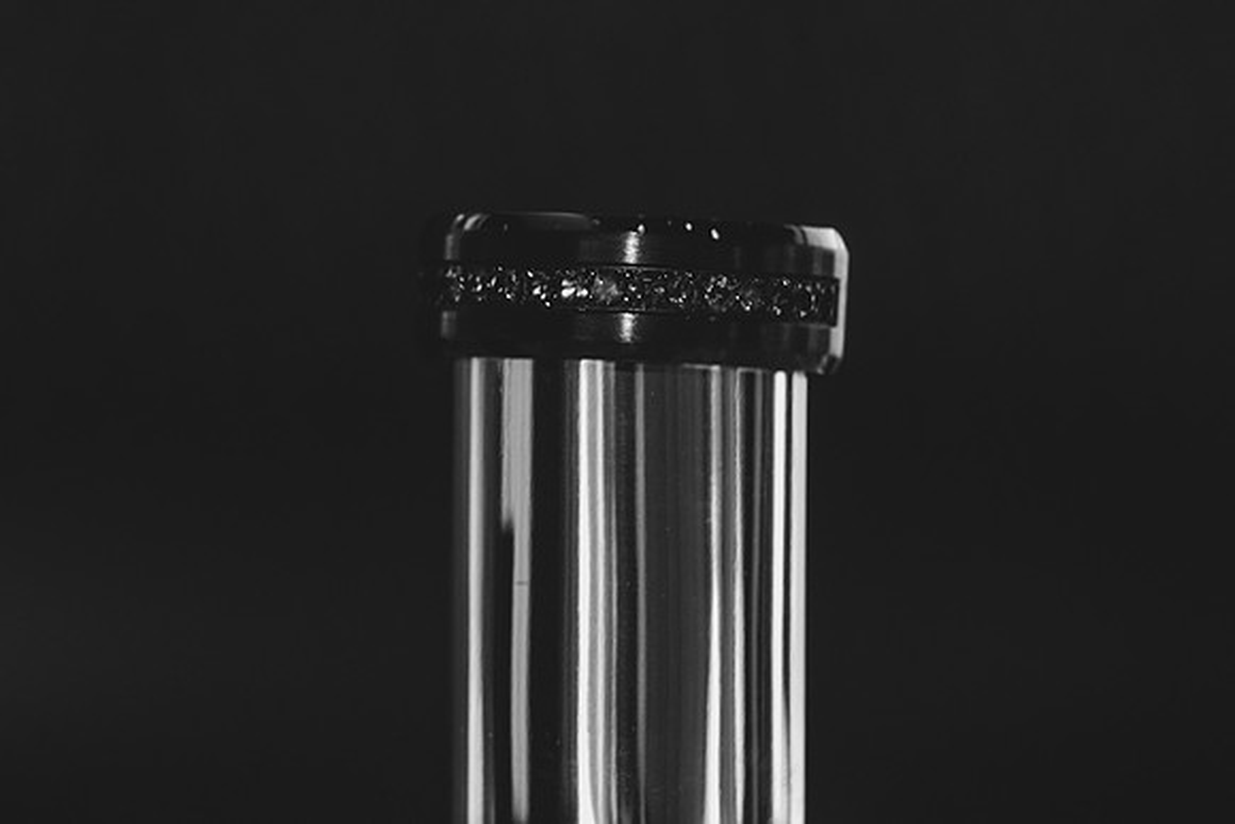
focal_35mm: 386
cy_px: 1422
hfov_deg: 5.3
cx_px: -134
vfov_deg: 3.5
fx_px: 13245
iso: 100
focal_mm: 100
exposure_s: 1/125
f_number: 4.5
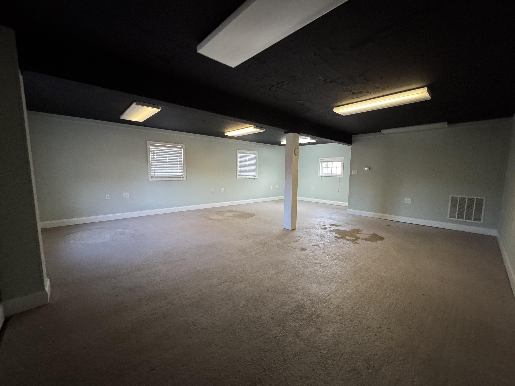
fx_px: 208
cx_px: 258
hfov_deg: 102.1
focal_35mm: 14
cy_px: 193
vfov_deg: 85.7
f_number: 2.2
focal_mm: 2.22
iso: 640
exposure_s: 1/60
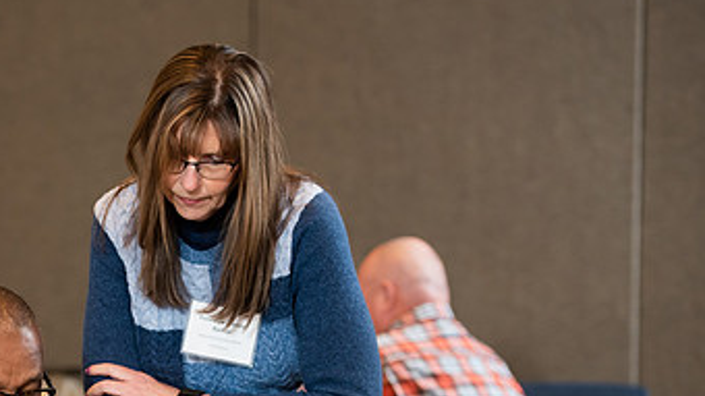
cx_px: 112
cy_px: 372
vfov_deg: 7.1
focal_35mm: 170
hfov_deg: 12.6
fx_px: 3177
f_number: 3.2
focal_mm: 95
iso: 1000
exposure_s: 1/160
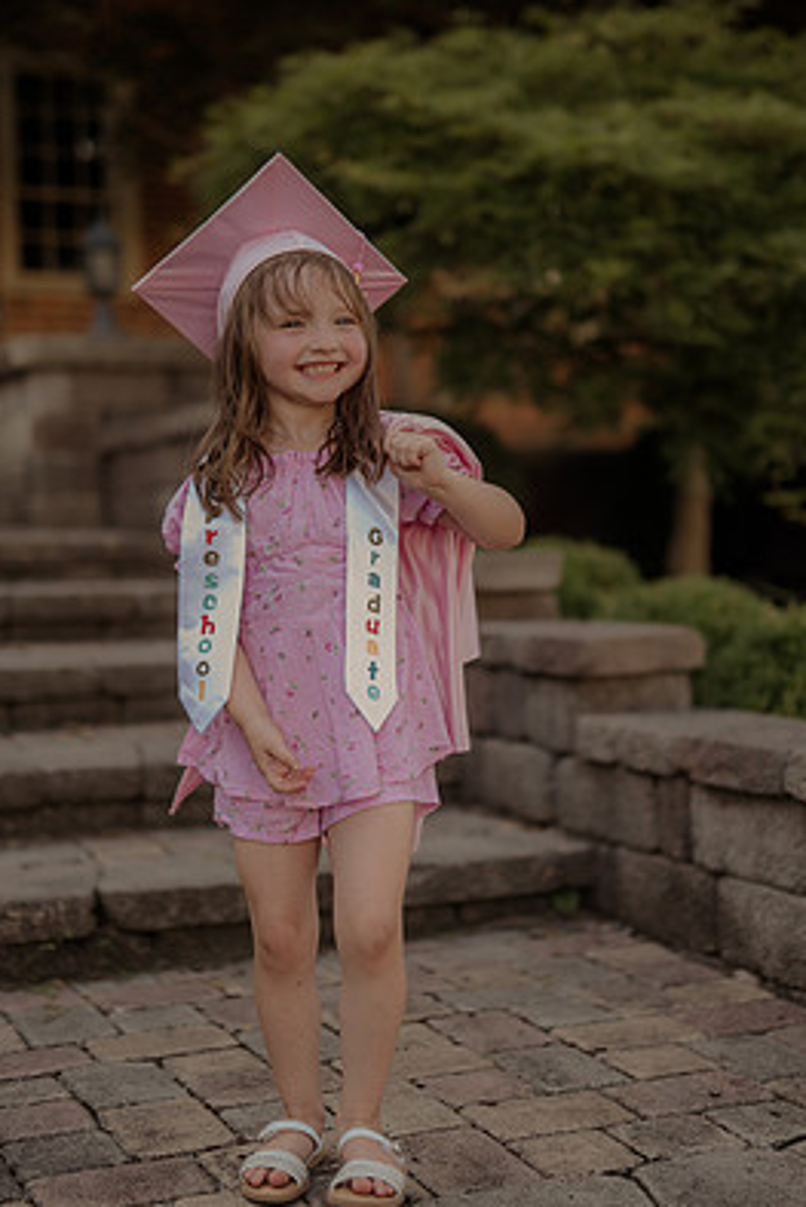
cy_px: 634
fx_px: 1912
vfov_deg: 35.0
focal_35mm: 57
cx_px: 437
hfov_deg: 23.8
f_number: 2
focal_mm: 50
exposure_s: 1/250
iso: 80
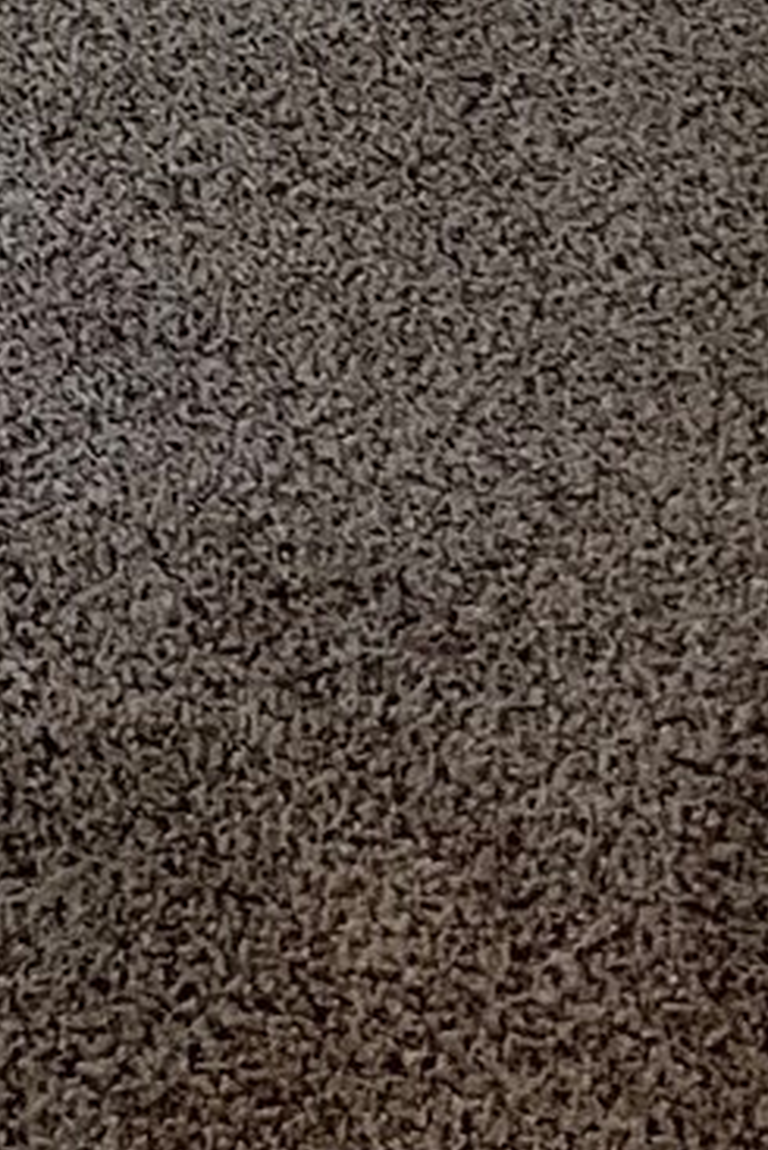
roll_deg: +0.8
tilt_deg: -11.0
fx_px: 4827
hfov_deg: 8.2
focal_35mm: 151
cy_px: -1783
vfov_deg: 11.0
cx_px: -1179
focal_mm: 5.7
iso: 125
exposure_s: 1/92
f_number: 1.5
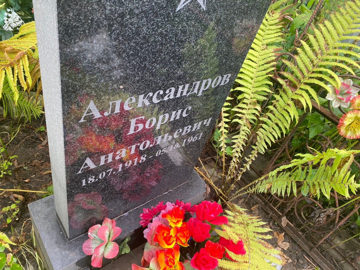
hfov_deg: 67.3
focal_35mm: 26
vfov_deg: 53.1
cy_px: 135
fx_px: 270
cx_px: 180
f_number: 1.8
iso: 32
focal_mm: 4.25
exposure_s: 1/121
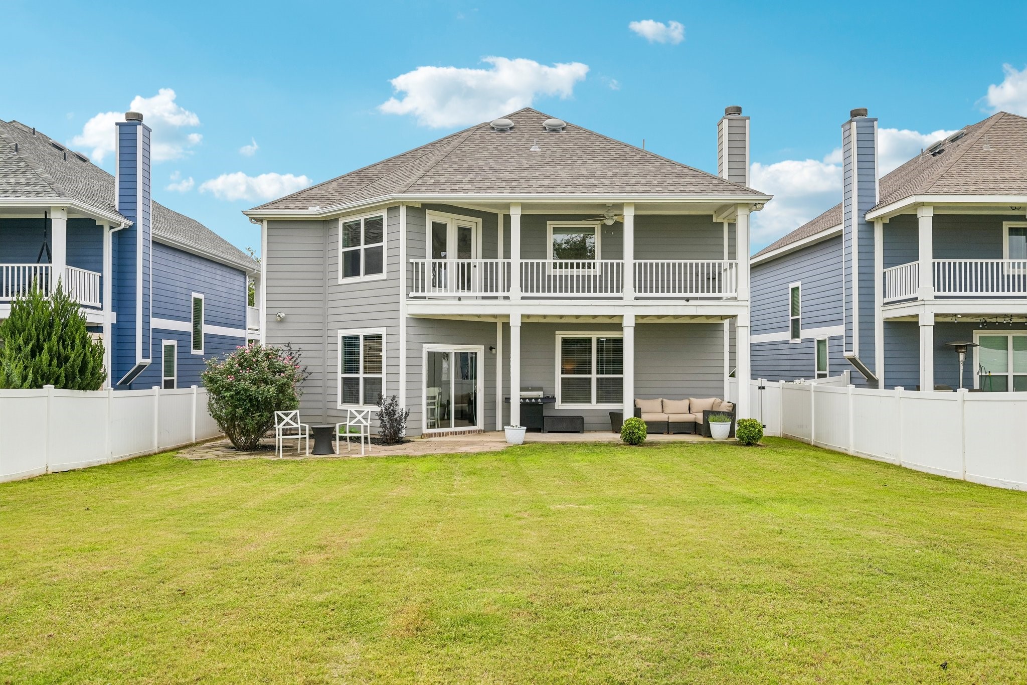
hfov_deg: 61.9
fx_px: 856
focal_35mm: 30
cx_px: 514
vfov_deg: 43.6
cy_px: 342
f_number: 8
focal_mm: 30
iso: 400
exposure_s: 1/1000
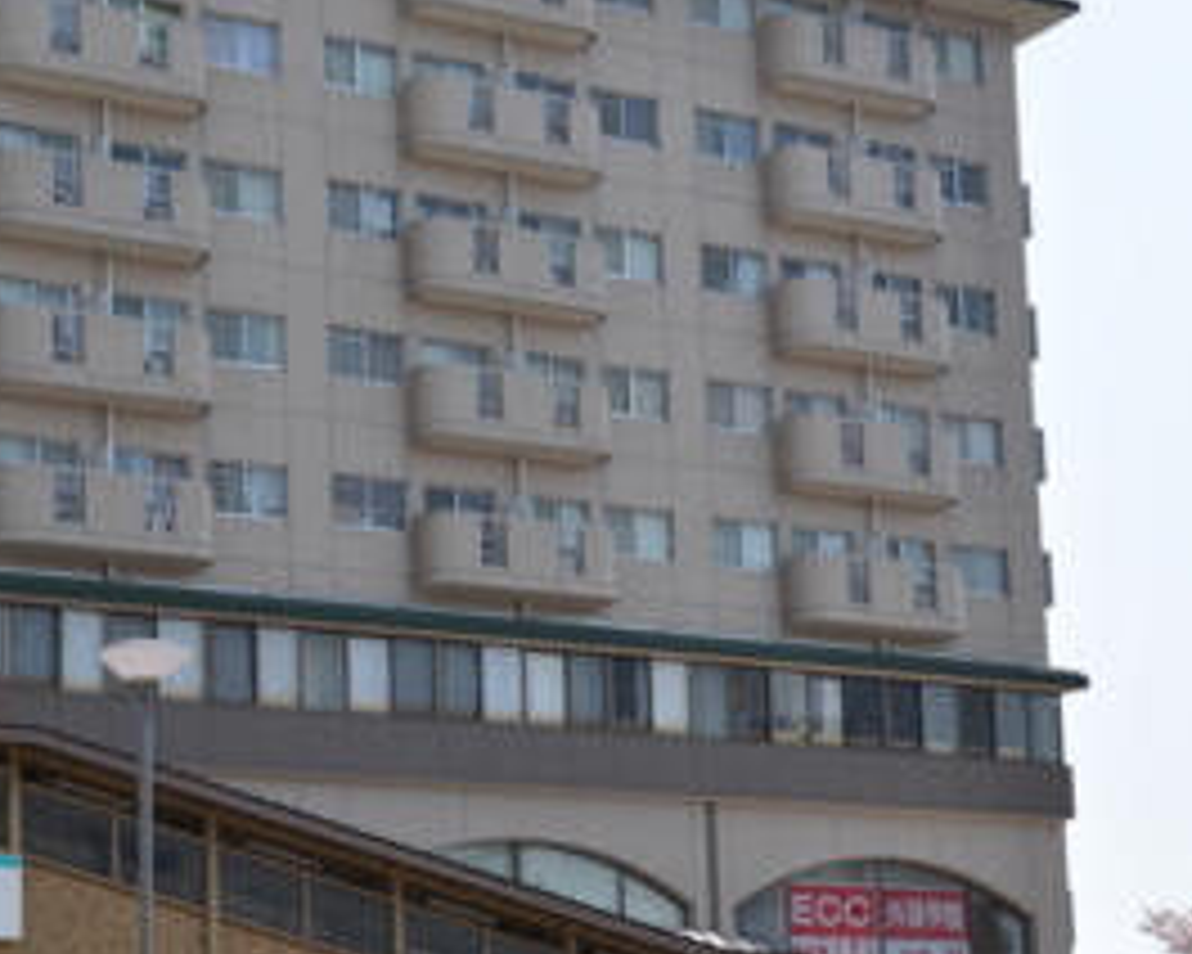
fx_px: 2928
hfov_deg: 23.0
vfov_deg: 18.4
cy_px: 711
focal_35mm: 83
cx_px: 522
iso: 100
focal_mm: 26
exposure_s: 1/250
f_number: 8
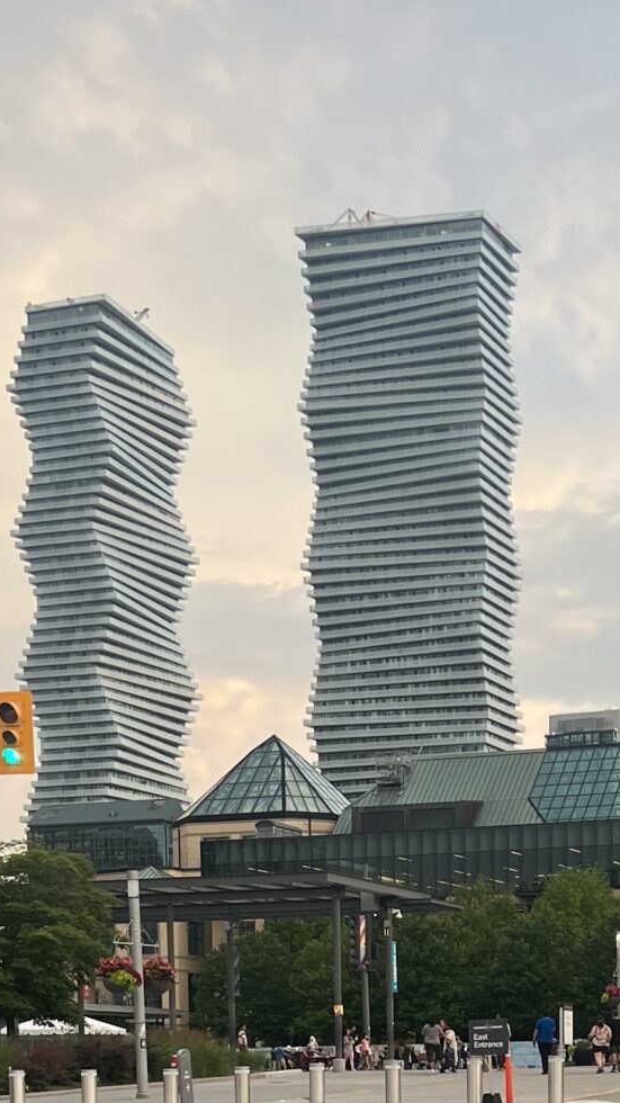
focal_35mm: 74
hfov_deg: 16.2
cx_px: 471
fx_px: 2164
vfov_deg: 26.2
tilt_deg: -3.3
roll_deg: +0.1
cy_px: 1232
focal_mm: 5.7
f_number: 1.5
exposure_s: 1/391
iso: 50
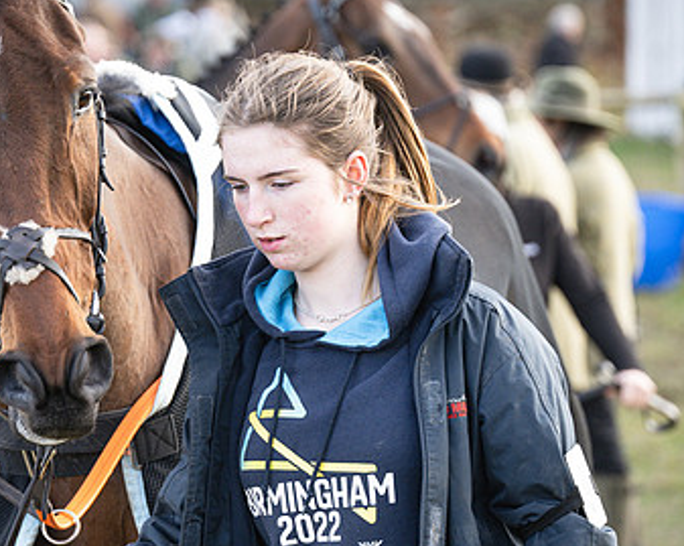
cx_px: 107
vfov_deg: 6.1
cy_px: 258
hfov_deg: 7.6
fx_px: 5137
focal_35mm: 254
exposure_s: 1/640
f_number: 2.8
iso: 400
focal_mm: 90
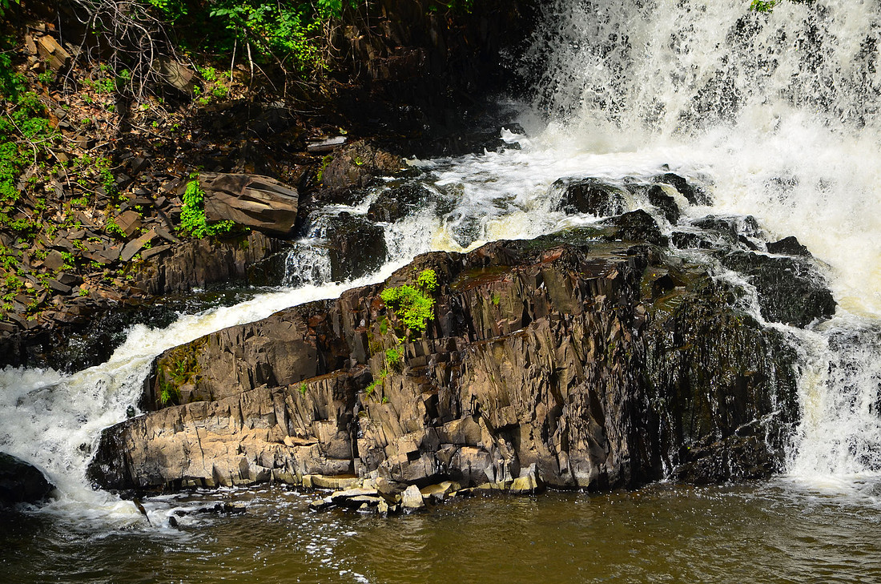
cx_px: 440
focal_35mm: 232
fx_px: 5679
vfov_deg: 5.9
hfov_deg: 8.9
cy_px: 292
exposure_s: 1/640
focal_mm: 155
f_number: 5
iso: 100
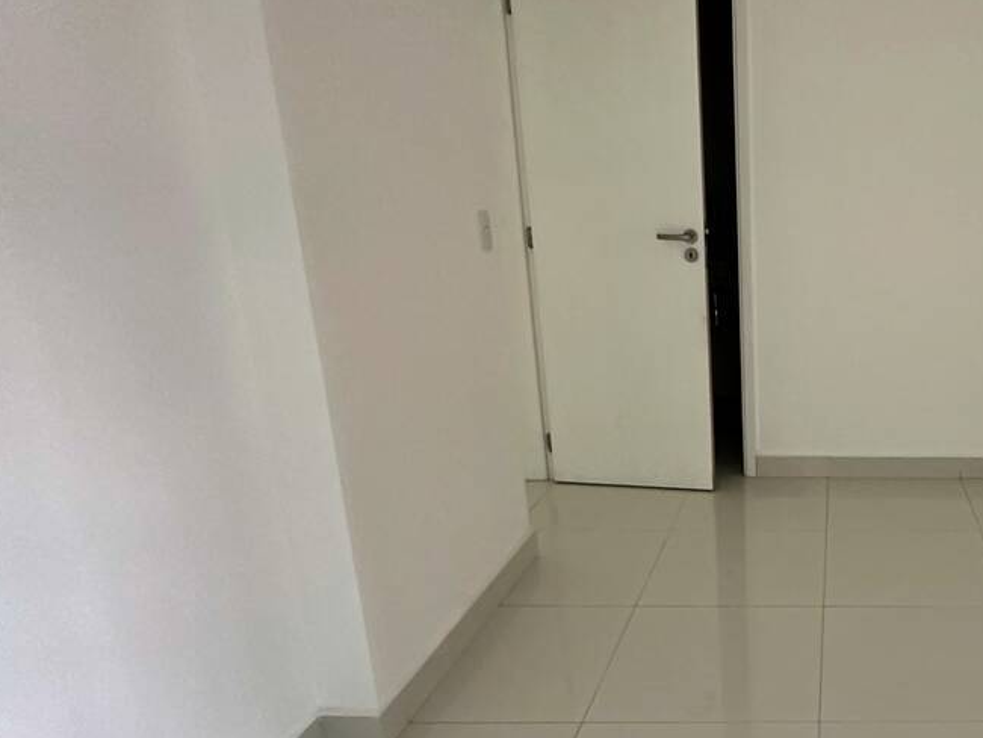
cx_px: 861
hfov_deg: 52.3
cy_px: 422
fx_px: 881
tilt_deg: -16.2
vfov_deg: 45.3
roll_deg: -0.8
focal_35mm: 31
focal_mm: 2.22
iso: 320
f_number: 2.2
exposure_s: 1/99
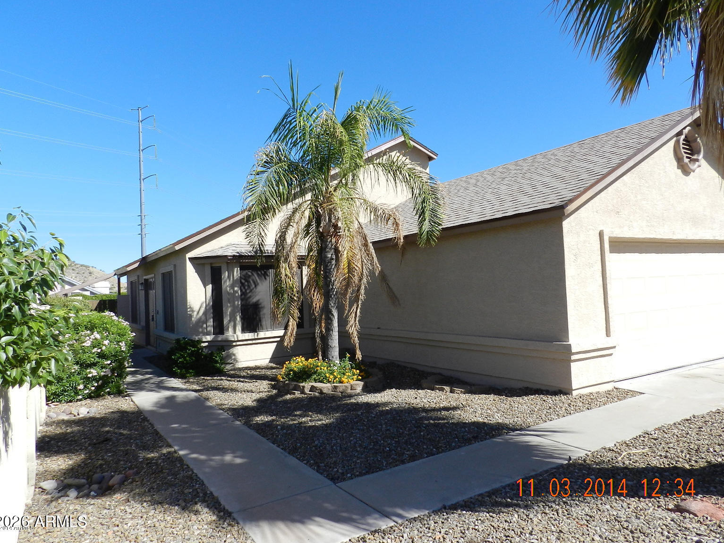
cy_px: 263
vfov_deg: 56.8
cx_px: 370
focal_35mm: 24
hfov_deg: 71.6
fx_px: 502
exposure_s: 1/800
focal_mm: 4
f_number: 4
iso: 160
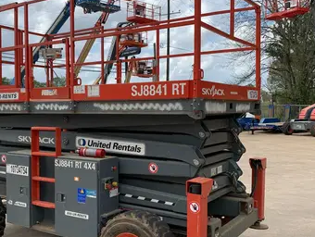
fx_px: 383
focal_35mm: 42
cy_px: 127
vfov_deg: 34.4
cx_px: 121
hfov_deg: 44.4
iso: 25
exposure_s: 1/2114
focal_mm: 4.25
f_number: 1.8
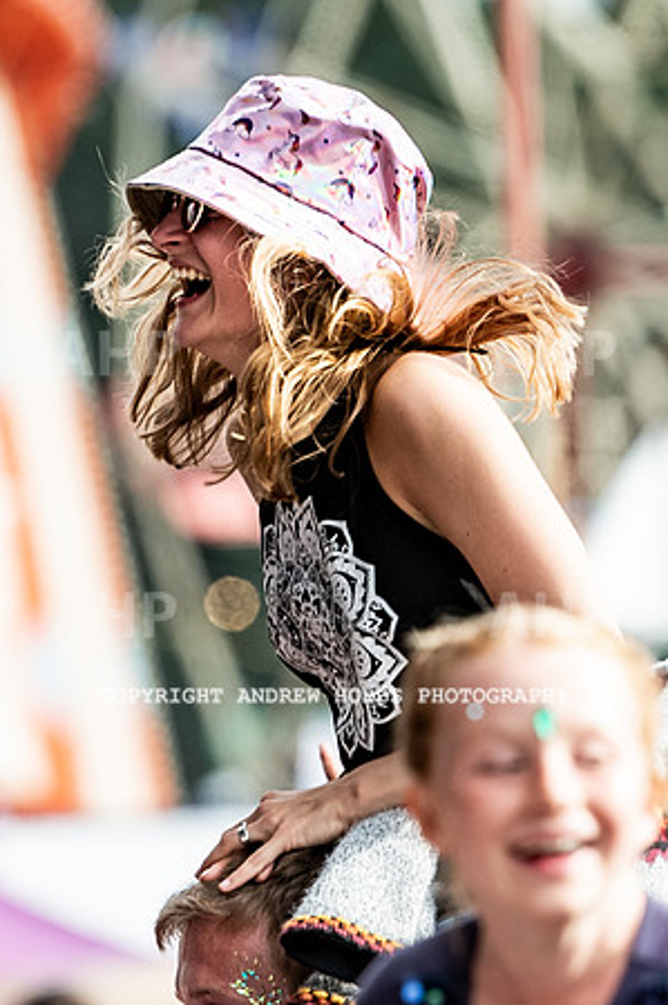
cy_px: 830
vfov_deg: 2.9
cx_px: 259
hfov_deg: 1.9
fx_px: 19979
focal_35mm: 716
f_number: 4
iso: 100
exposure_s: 1/500
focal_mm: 200
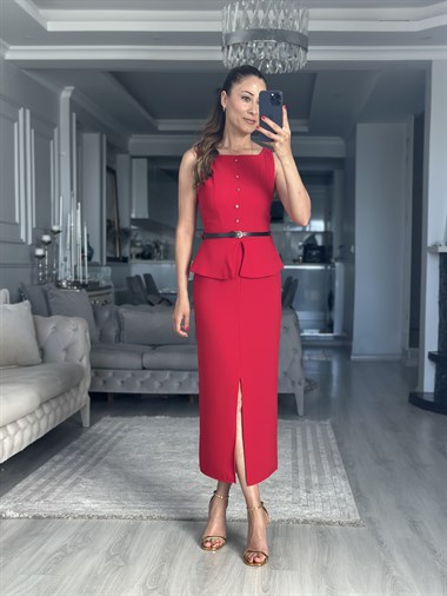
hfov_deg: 30.3
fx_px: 826
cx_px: 224
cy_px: 298
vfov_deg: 39.6
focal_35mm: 48
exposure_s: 1/141
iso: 125
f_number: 1.78
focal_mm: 6.86
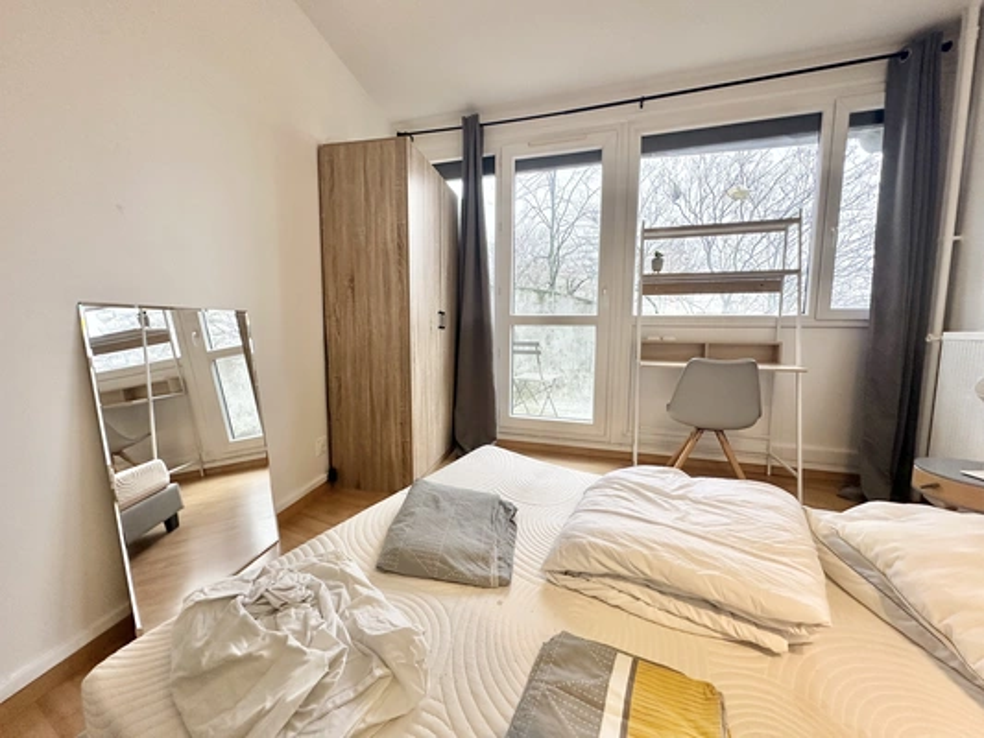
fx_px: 398
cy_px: 369
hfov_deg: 102.1
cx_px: 492
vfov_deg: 85.7
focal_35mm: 14
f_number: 2.2
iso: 200
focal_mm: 2.22
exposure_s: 1/100
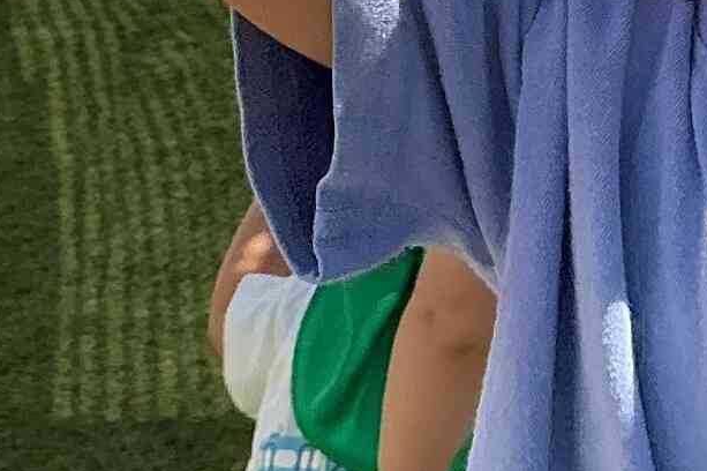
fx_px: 2728
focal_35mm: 139
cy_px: -288
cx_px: 274
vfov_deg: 9.5
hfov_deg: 14.8
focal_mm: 3
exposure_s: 1/1626
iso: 25
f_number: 1.8
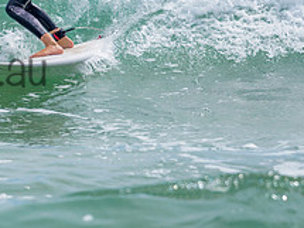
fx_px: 9497
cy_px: 28
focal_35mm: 1082
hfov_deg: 1.8
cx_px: -11
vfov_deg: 1.4
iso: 125
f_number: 5.6
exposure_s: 1/2000
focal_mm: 340
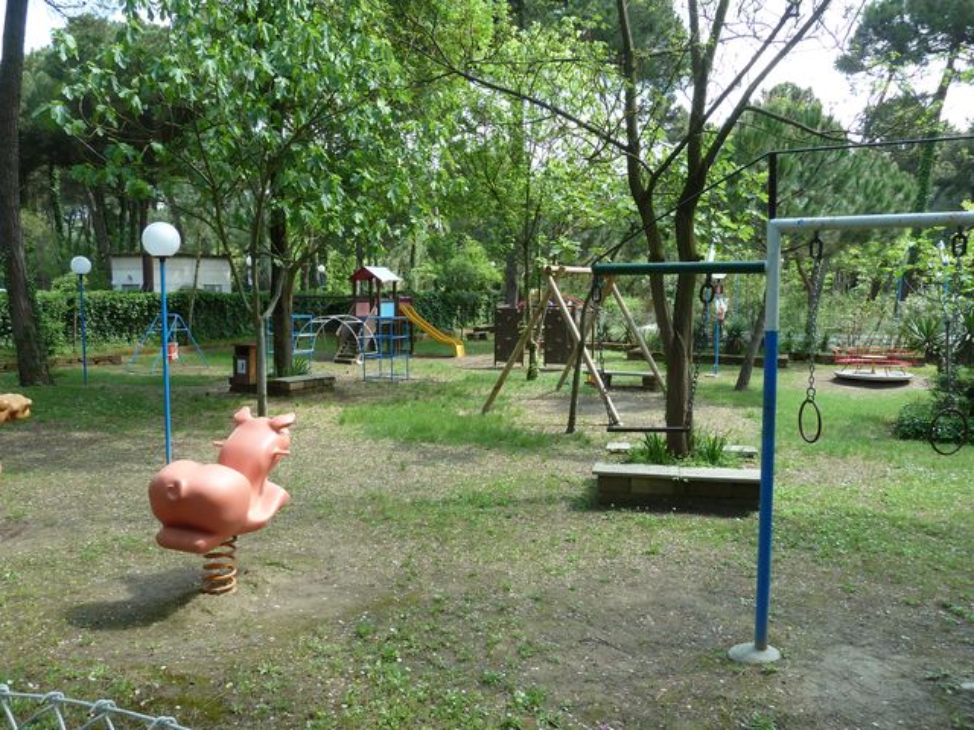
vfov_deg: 54.9
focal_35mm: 25
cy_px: 365
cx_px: 487
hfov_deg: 69.4
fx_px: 703
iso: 80
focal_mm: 4.1
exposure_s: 1/100
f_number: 4
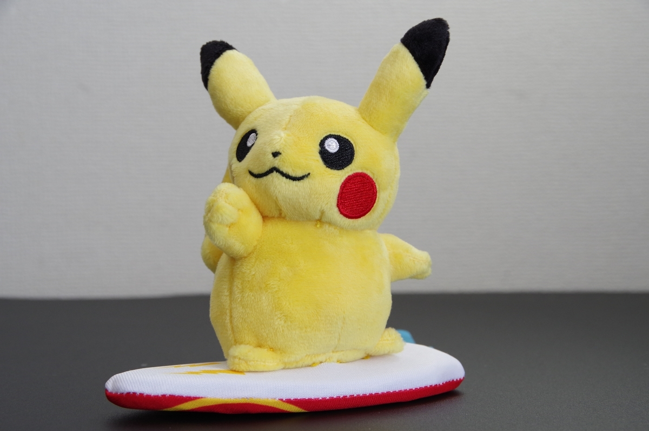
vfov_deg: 18.9
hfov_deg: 28.1
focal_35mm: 72
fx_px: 1297
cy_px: 216
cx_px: 324
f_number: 10
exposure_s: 1/15
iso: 800
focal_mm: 48
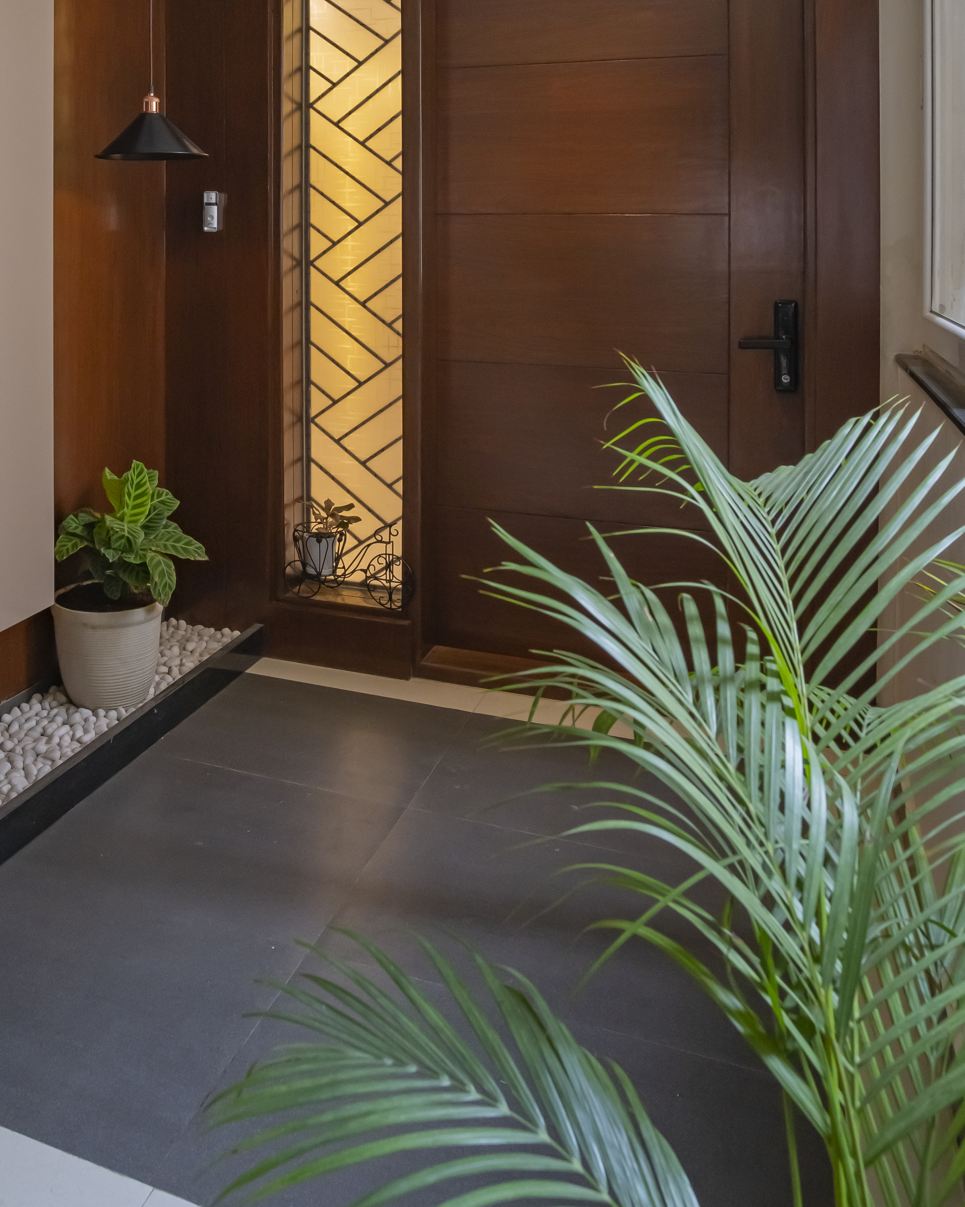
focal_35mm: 31
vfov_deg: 53.3
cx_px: 270
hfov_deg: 45.8
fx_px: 1107
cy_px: 237
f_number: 6.3
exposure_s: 1/125
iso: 1000
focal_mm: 18
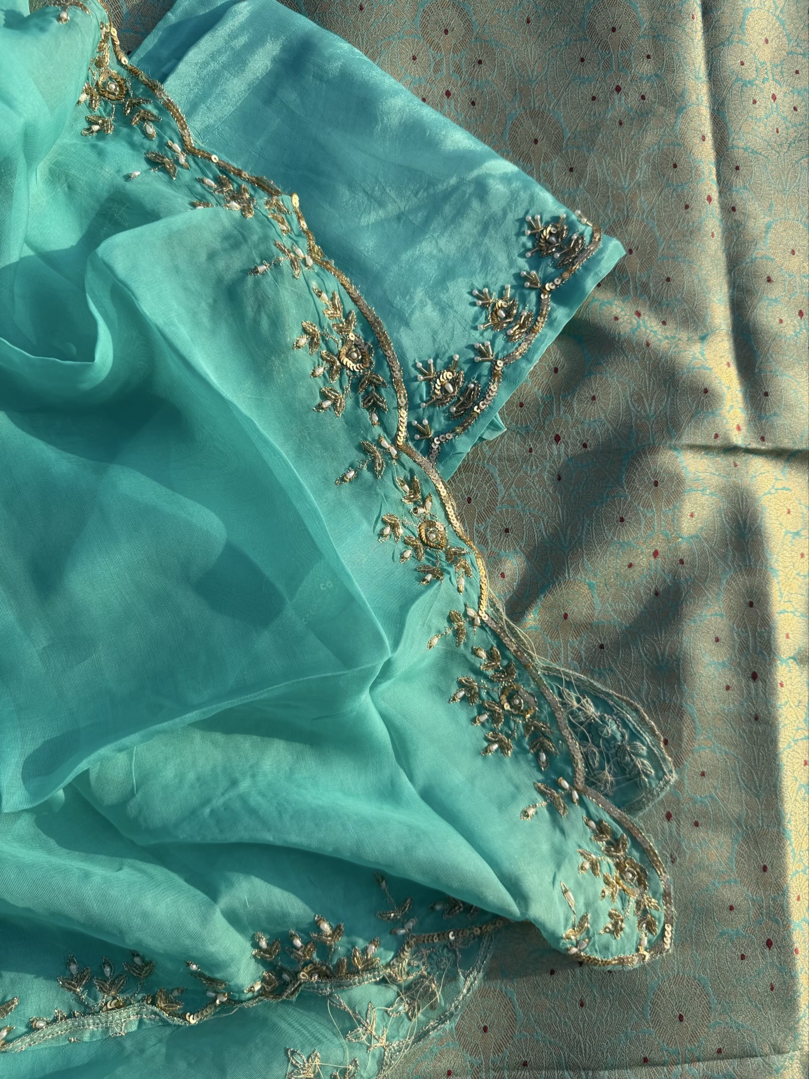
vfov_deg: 71.6
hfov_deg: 56.8
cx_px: 404
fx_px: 748
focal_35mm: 24
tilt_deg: -80.2
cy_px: 540
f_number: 1.78
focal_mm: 6.76
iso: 80
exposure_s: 1/3021
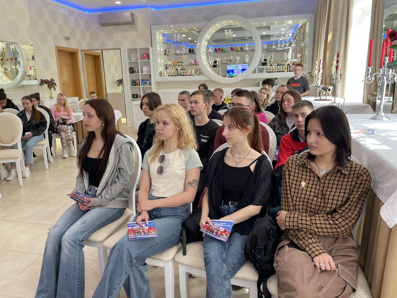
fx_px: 298
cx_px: 198
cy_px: 149
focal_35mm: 26
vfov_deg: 53.1
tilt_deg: -12.6
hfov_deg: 67.3
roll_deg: +1.9
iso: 64
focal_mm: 4.2
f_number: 1.6
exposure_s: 1/108
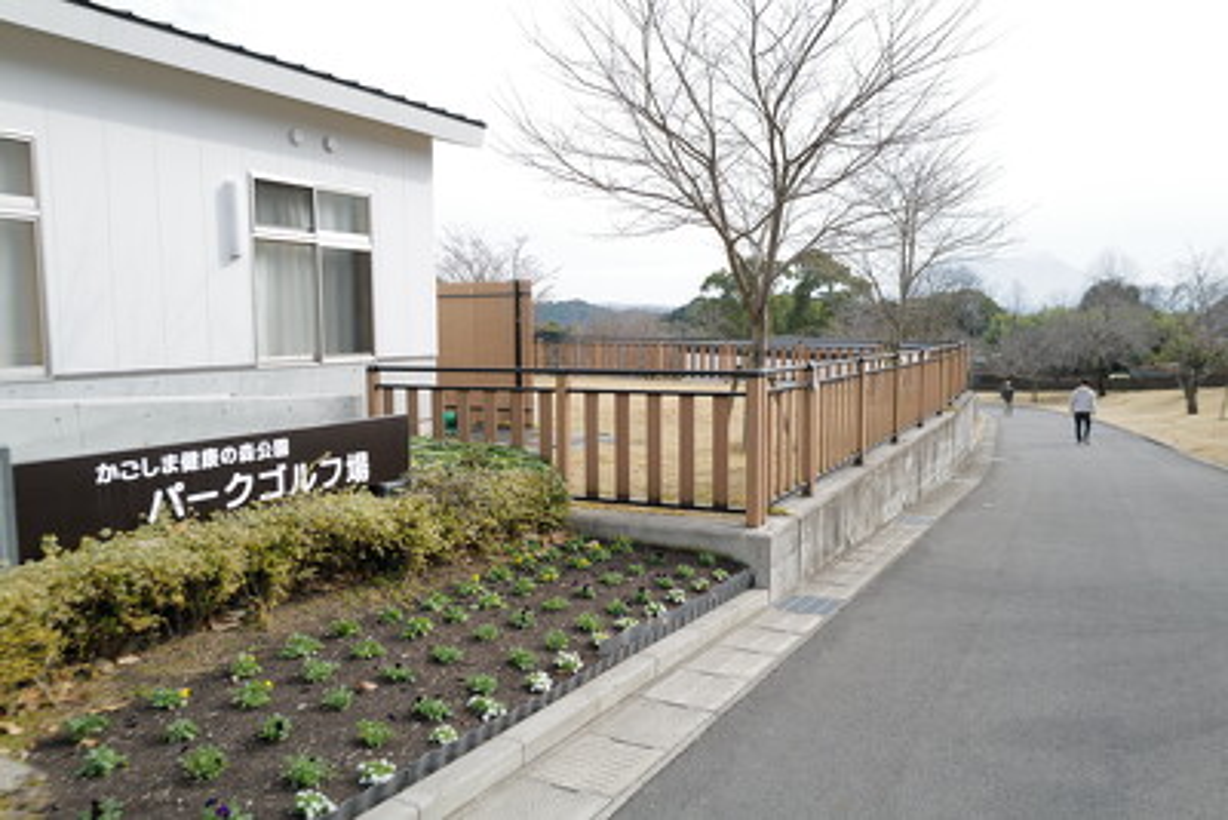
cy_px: 410
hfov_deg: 65.5
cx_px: 614
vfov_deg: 46.4
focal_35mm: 28
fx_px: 955
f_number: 4.5
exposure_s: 1/250
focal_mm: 28
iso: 100
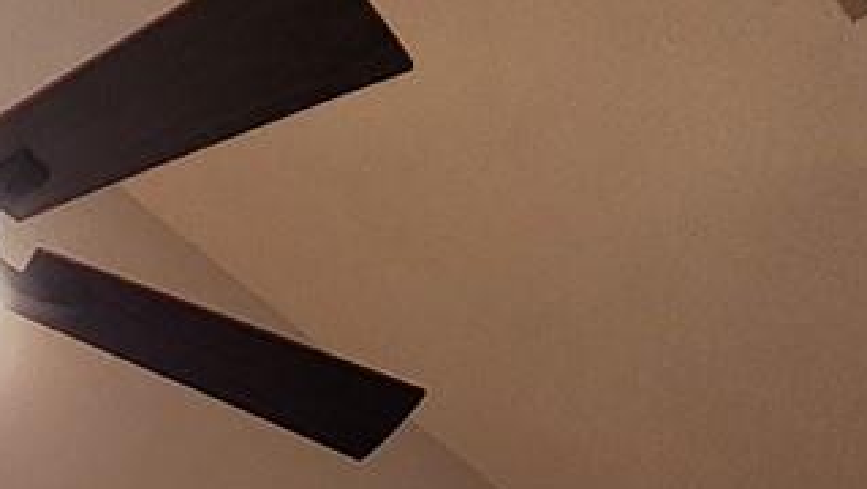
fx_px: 1633
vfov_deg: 12.0
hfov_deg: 29.7
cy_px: 1323
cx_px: 424
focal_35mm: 71
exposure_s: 1/40
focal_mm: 2.2
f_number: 2.2
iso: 400
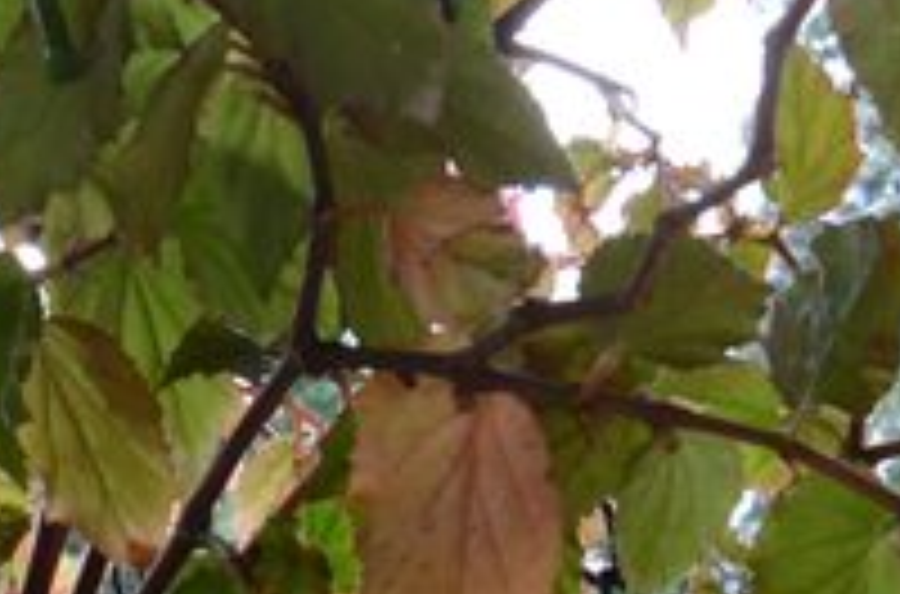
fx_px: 4037
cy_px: 932
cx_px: -346
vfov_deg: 8.2
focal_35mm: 162
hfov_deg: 12.3
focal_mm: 24
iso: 800
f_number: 7.1
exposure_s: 1/200
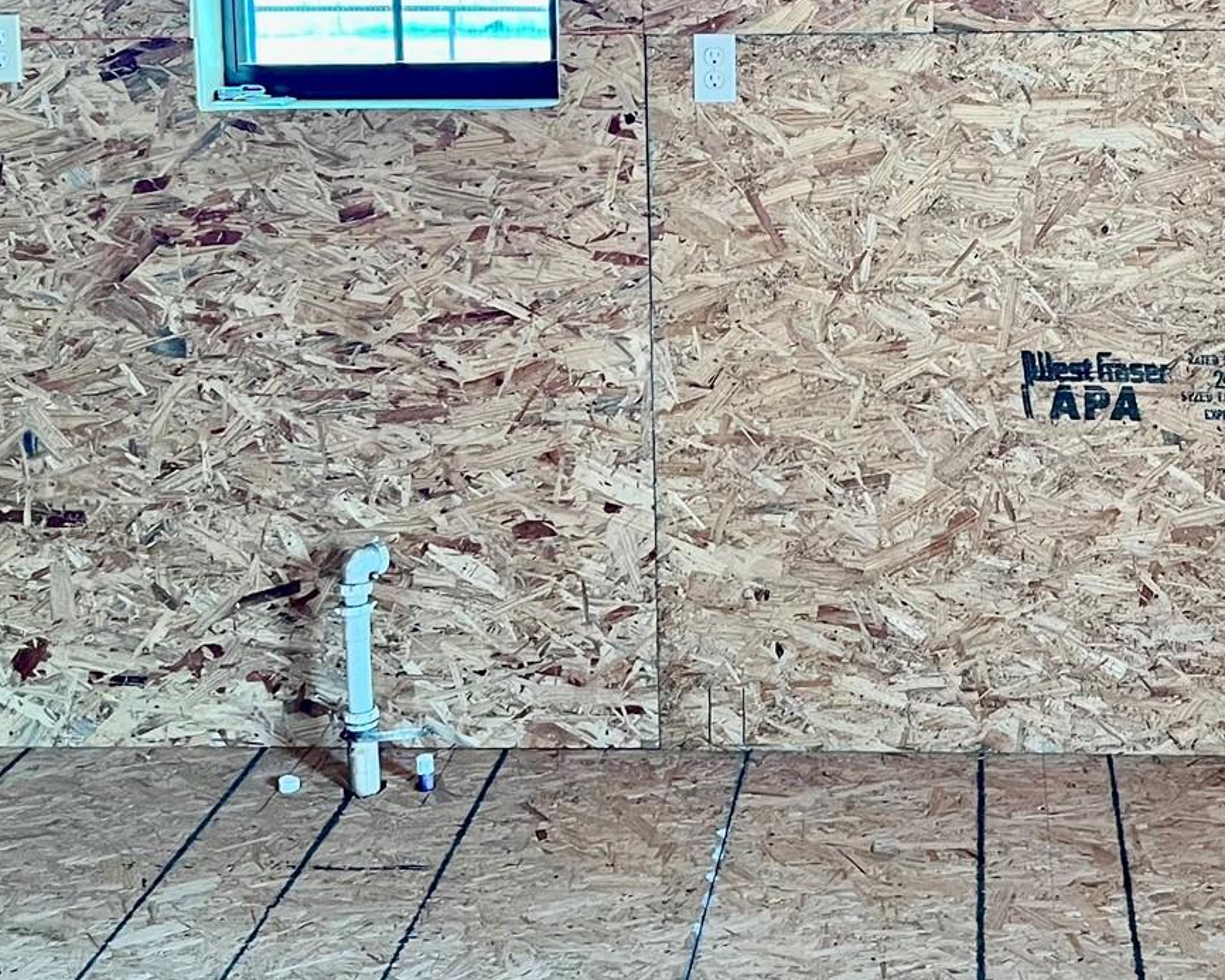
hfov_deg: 31.1
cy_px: 58
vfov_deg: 24.5
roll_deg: +0.7
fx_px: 2176
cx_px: 853
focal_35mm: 60
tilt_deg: -5.3
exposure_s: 1/62
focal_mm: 5.7
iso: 125
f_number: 1.5
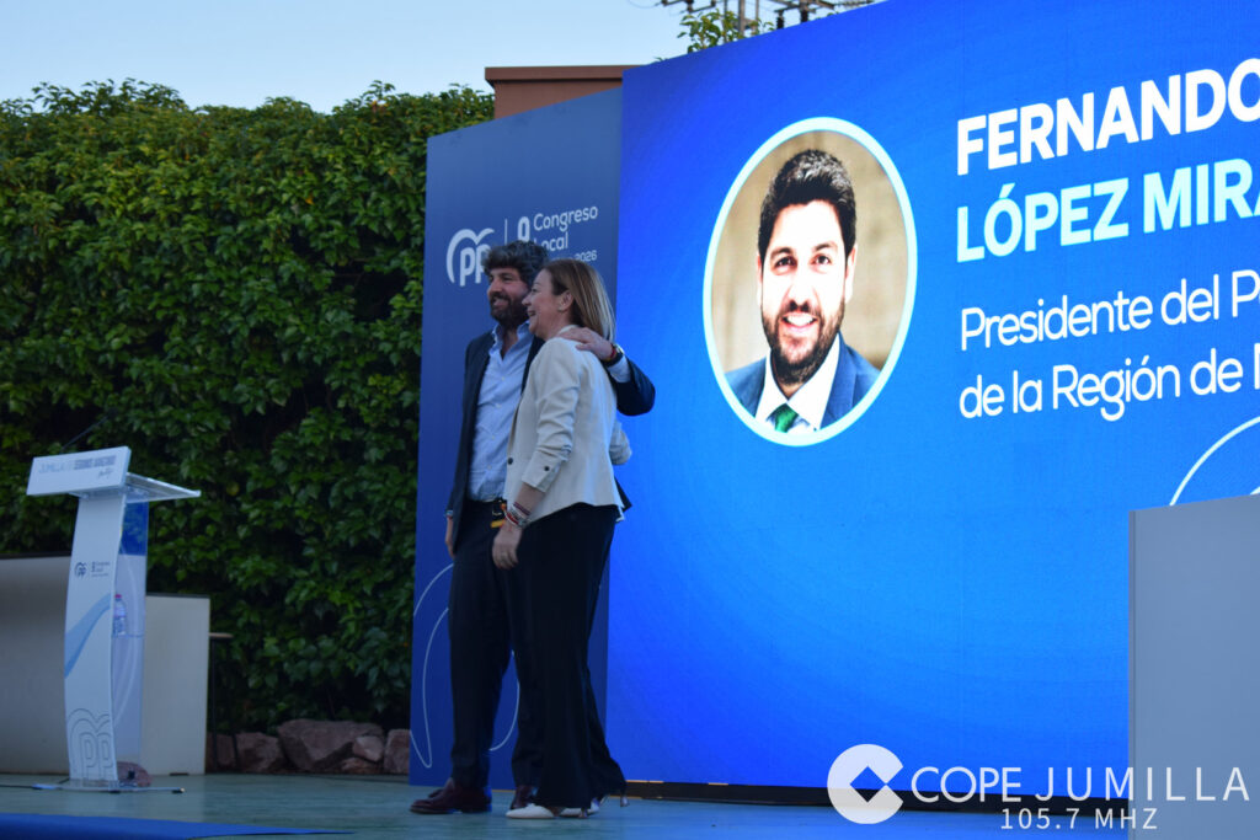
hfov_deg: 24.6
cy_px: 420
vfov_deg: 16.6
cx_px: 630
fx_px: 2888
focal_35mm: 82
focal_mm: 55
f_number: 5.6
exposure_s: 1/100
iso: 400
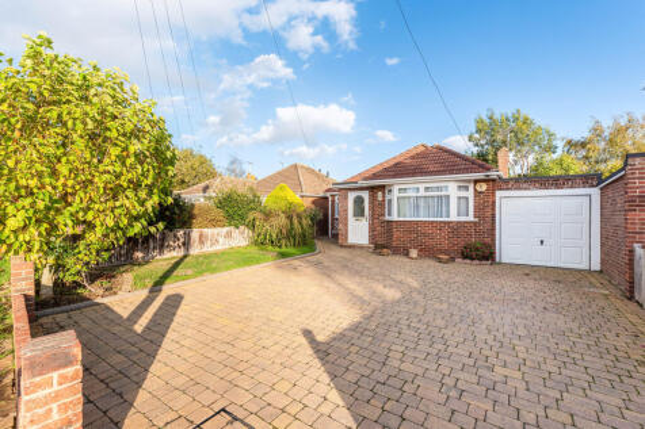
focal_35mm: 16
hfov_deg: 96.8
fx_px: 287
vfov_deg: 73.7
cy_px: 214
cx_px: 322
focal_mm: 16
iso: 200
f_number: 7.1
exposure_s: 1/320
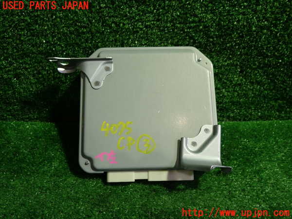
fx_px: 253
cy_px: 110
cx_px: 146
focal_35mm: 30
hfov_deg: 60.0
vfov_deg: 46.8
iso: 200
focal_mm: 5.4
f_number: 2.3
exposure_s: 1/60
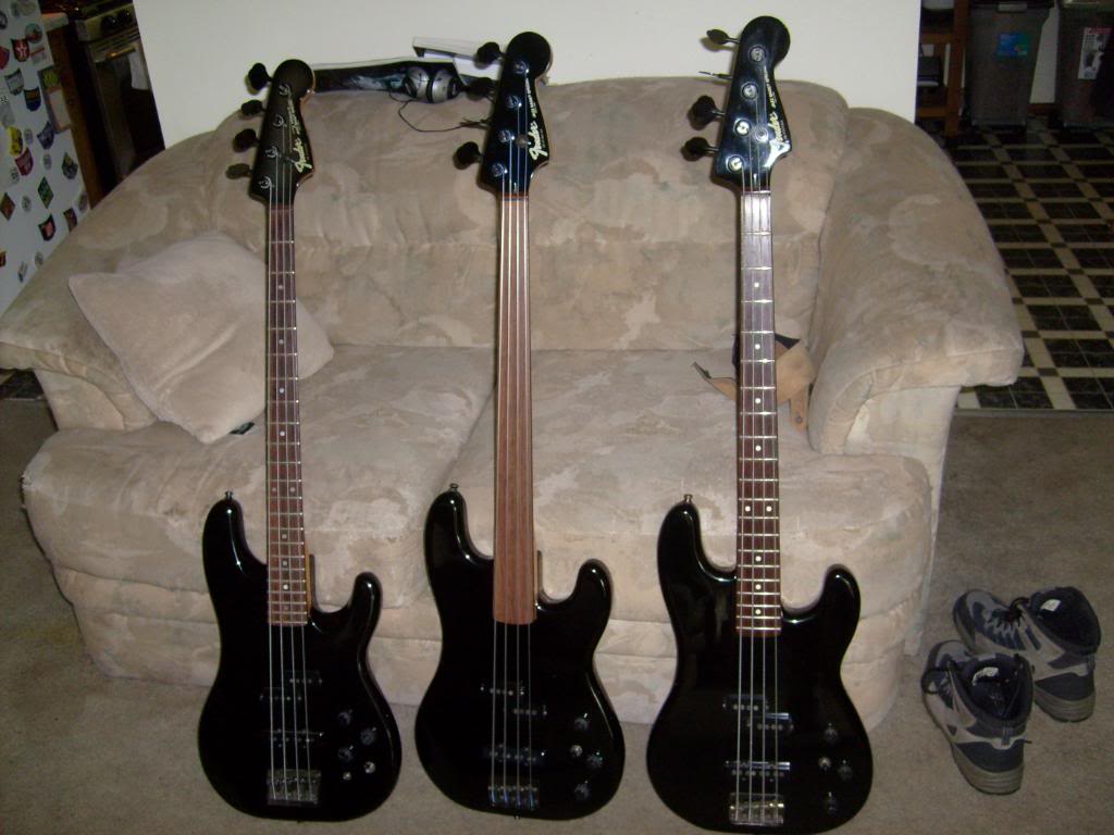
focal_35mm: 35
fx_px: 1126
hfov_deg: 52.6
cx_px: 557
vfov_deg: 40.7
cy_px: 418
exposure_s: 1/45
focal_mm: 5.8
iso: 100
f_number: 2.8
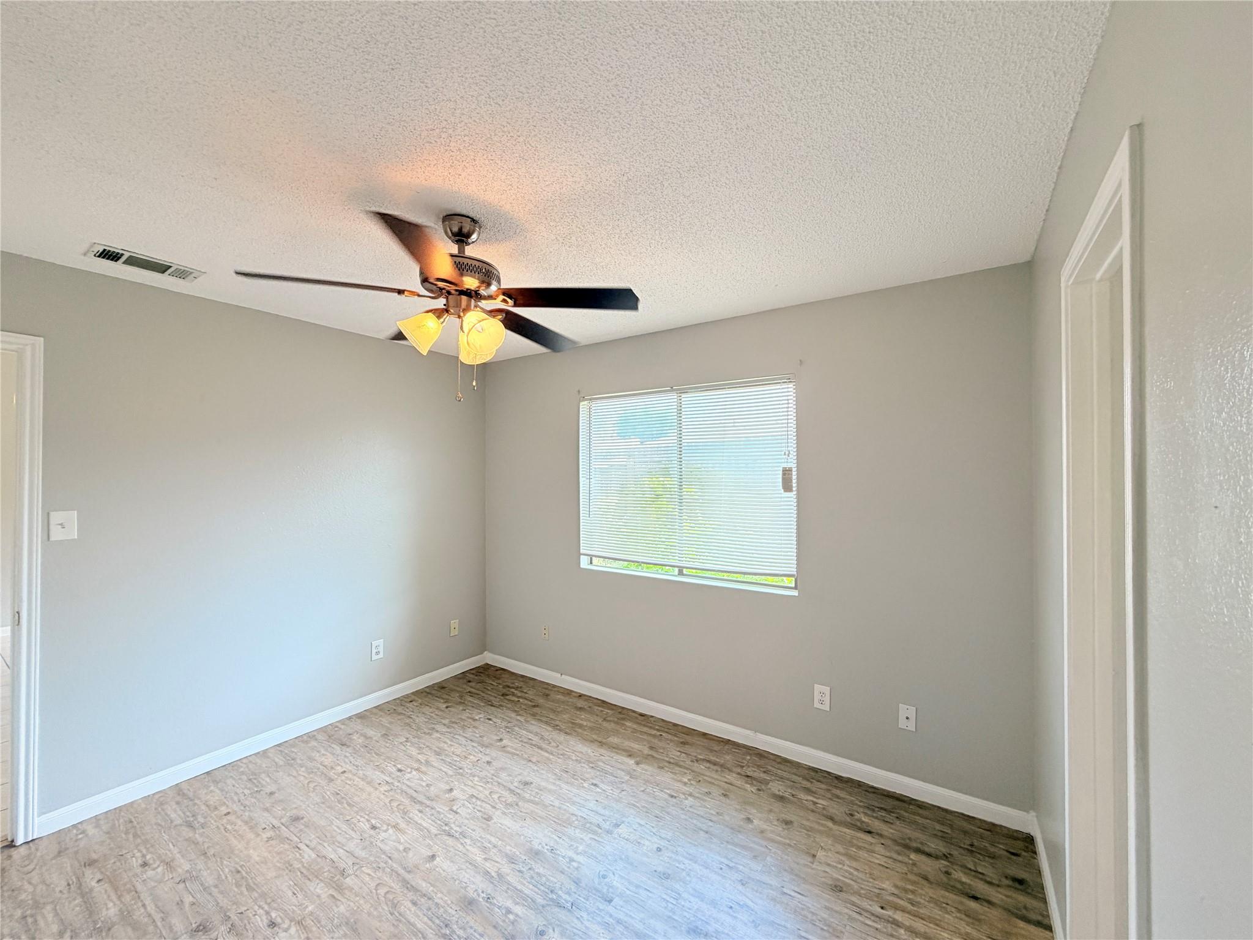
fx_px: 507
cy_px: 470
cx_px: 626
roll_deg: +0.9
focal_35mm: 14
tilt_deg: +0.9
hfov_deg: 102.1
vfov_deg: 85.7
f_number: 2.2
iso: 100
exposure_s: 1/120
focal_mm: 2.22
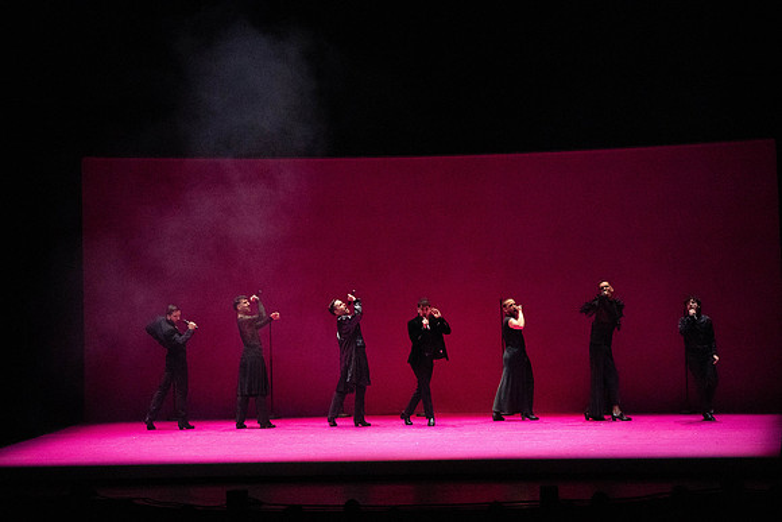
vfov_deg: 10.6
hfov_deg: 15.8
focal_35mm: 130
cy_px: 261
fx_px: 2824
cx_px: 391
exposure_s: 1/400
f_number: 9
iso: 25600
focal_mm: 130
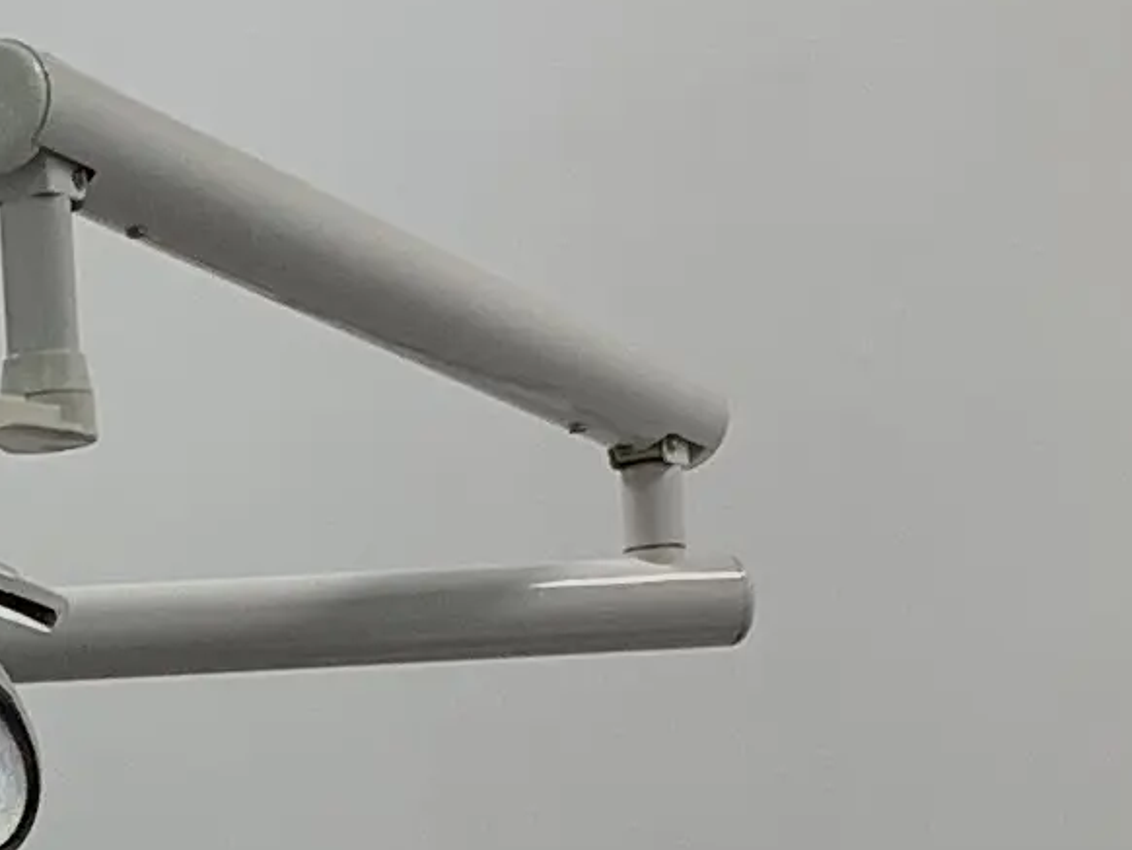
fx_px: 5889
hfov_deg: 10.4
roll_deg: +5.3
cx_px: -809
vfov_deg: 8.0
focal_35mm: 180
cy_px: 1484
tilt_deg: -1.3
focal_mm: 4.25
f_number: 1.8
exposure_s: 1/120
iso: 80
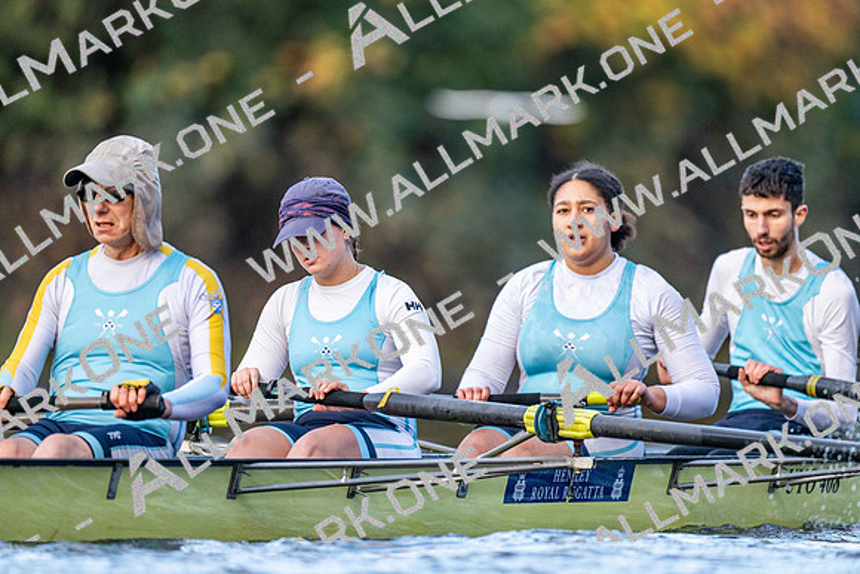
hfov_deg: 3.4
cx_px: 430
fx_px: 14336
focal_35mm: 600
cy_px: 287
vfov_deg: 2.3
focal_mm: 600
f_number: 4
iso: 2800
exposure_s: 1/2500
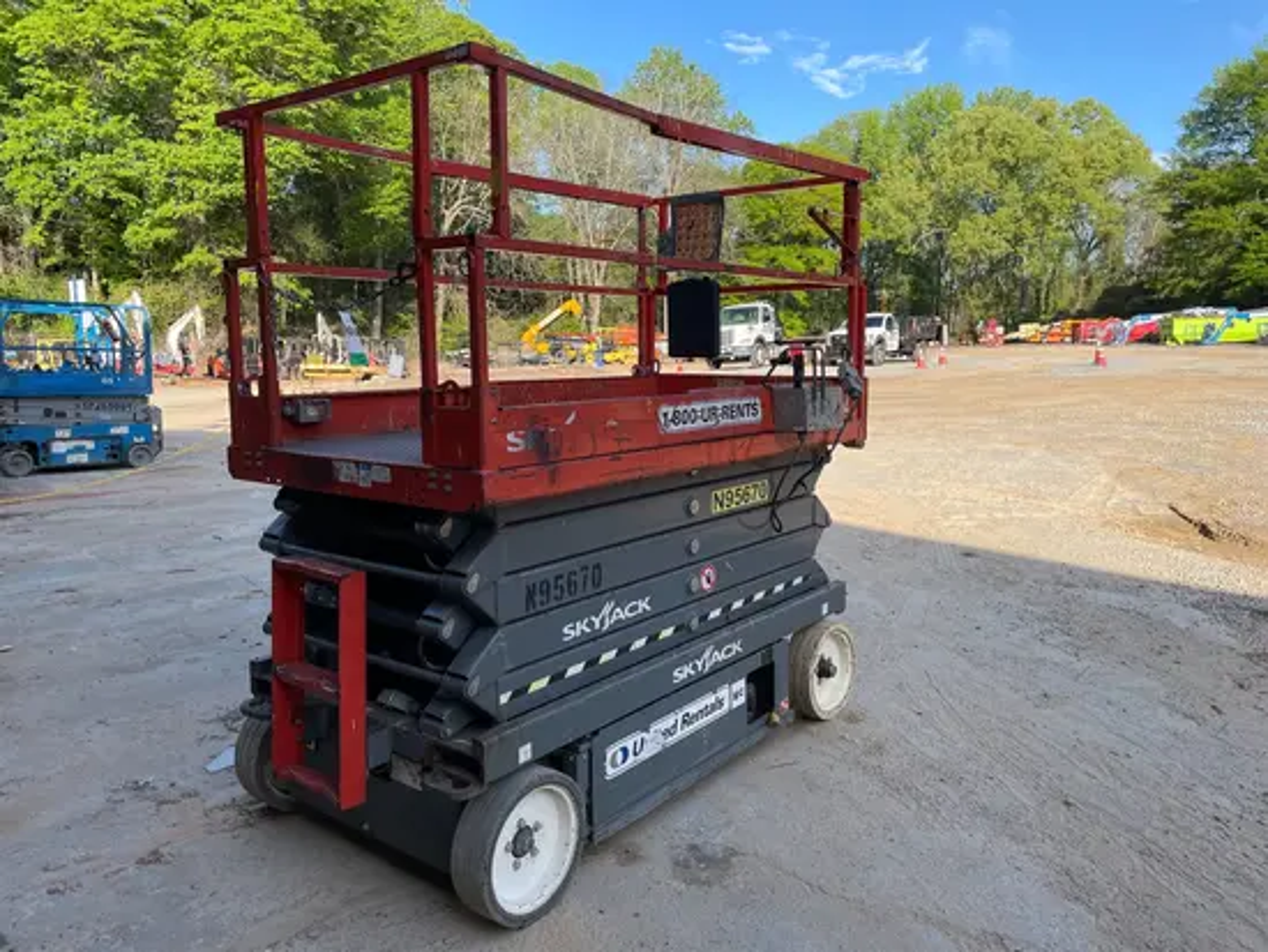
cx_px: 634
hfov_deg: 67.3
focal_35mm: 26
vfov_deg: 53.1
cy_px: 476
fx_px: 953
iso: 32
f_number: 1.6
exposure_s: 1/1171
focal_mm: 4.2
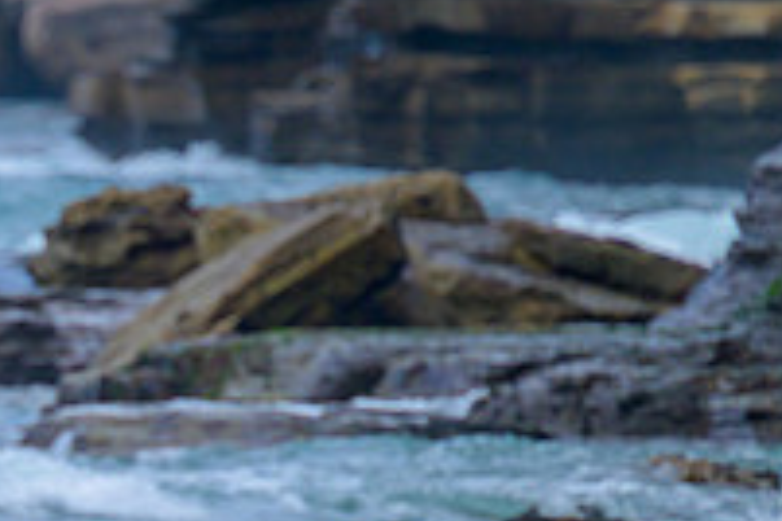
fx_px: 35013
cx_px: -187
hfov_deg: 1.3
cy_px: 737
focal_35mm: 1612
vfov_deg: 0.9
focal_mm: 560
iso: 360
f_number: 8
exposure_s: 1/2000
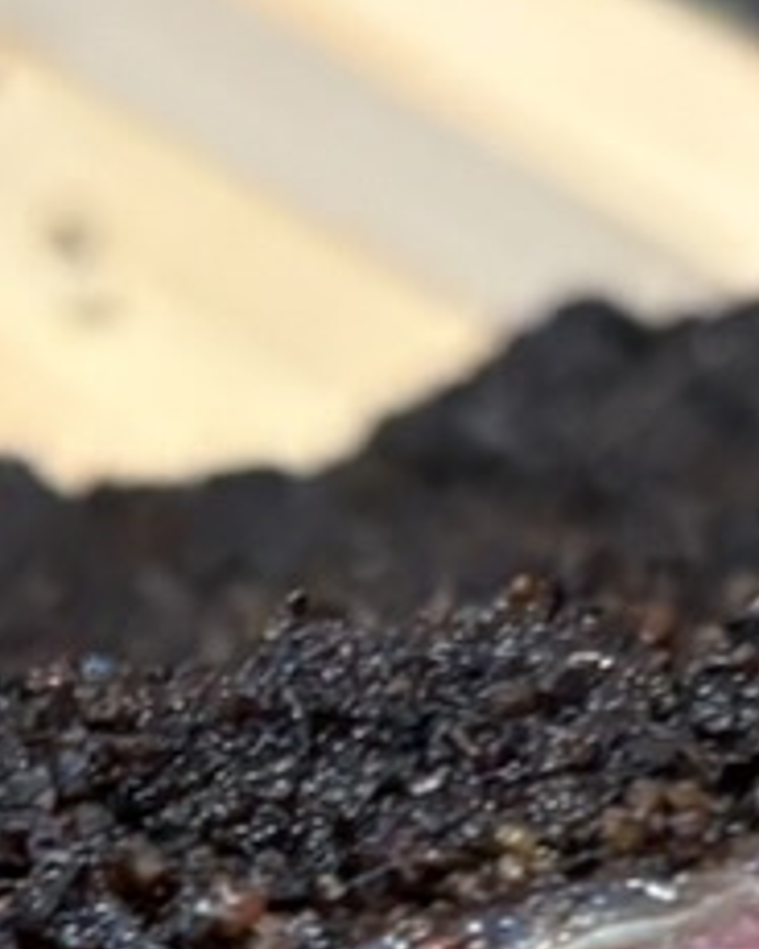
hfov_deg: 6.8
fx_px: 6346
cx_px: -202
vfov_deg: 8.3
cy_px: 1663
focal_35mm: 226
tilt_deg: -56.3
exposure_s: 1/60
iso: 250
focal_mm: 5.96
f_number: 1.6
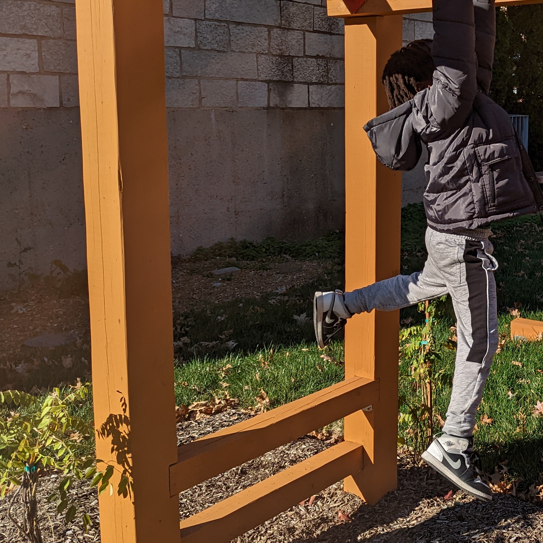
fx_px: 870
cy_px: 254
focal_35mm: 49
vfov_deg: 34.7
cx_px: 579
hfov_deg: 31.3
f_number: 1.85
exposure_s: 1/2410
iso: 41
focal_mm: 6.81
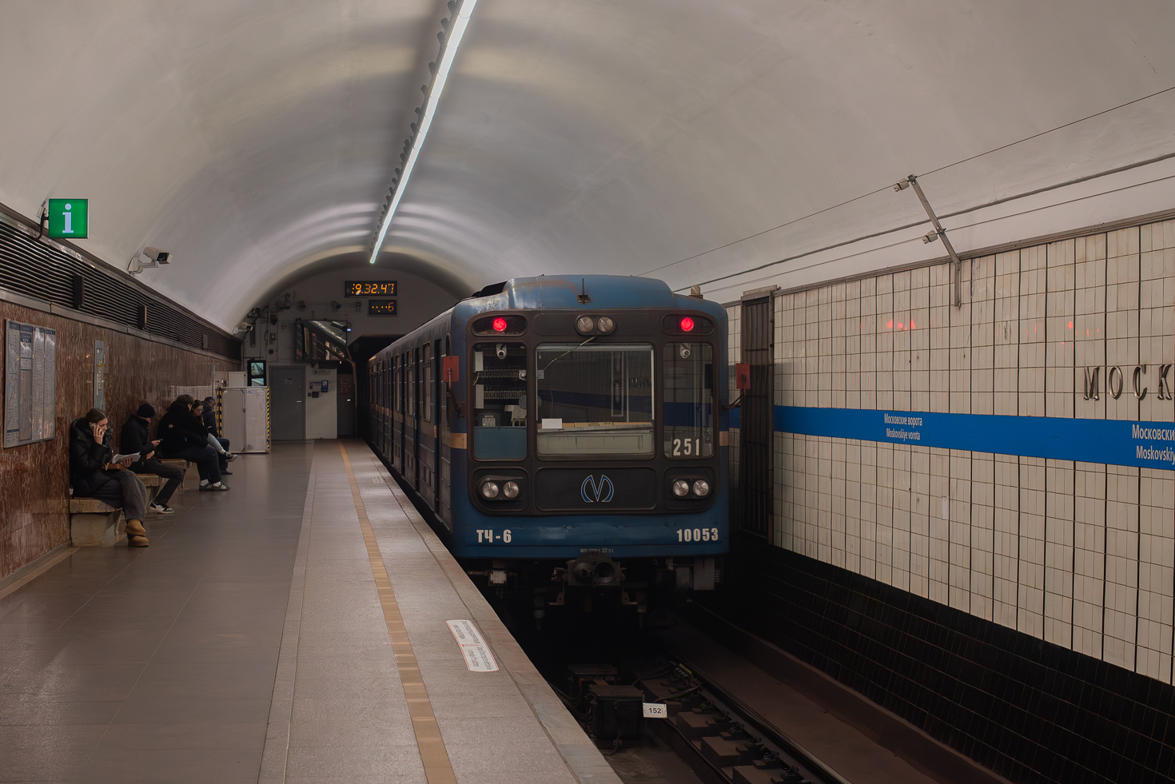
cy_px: 392
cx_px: 585
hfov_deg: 38.9
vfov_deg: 26.5
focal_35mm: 51
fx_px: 1665
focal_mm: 50
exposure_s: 1/320
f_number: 4.5
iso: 1600
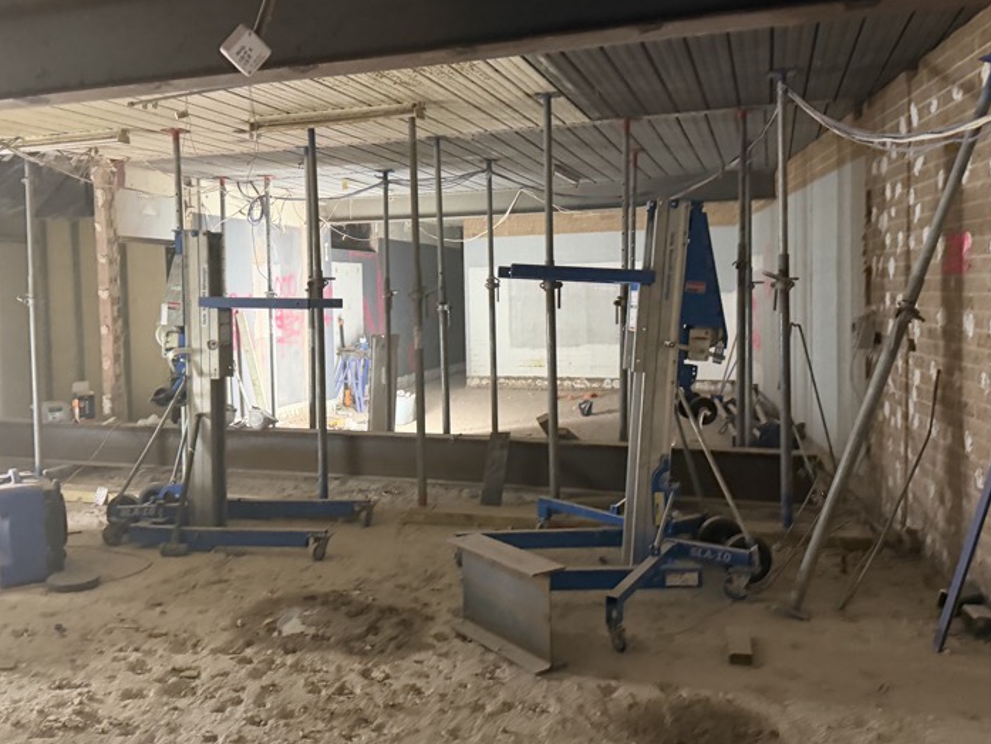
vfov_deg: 45.4
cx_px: 445
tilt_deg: -2.9
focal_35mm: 31
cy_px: 352
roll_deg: +1.1
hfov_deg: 58.2
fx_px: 888
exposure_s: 1/33
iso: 640
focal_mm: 6.76
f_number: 1.78
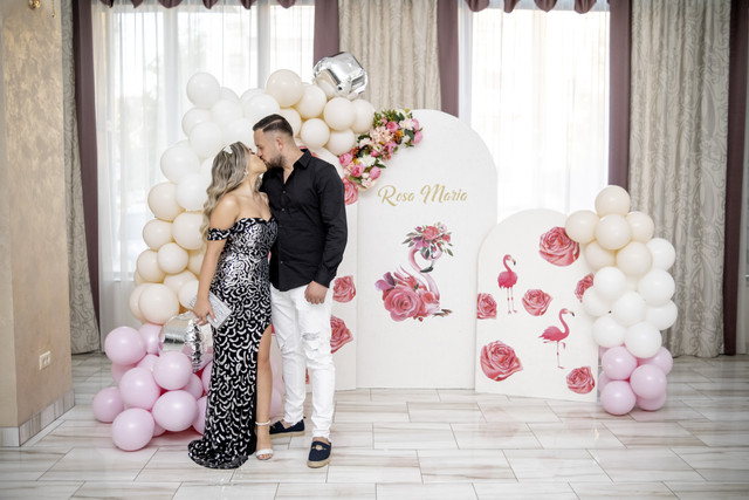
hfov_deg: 54.4
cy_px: 250
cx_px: 374
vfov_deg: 37.9
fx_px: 728
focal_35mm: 35
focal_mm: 23
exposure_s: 1/160
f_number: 1.6
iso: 800
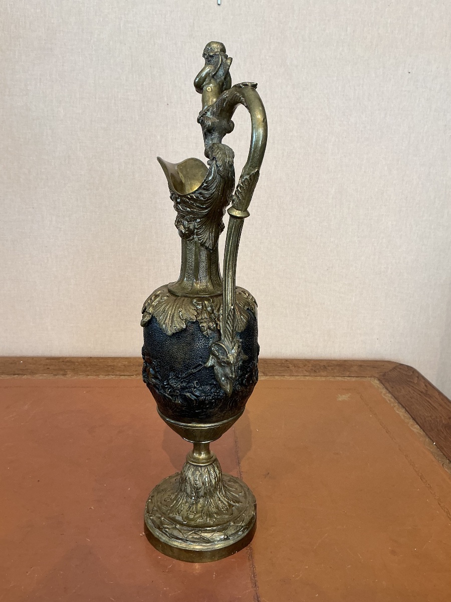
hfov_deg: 48.2
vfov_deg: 61.7
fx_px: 504
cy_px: 301
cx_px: 226
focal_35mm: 29
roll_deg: -1.6
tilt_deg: -14.8
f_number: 1.8
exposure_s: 1/60
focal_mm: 3
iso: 64
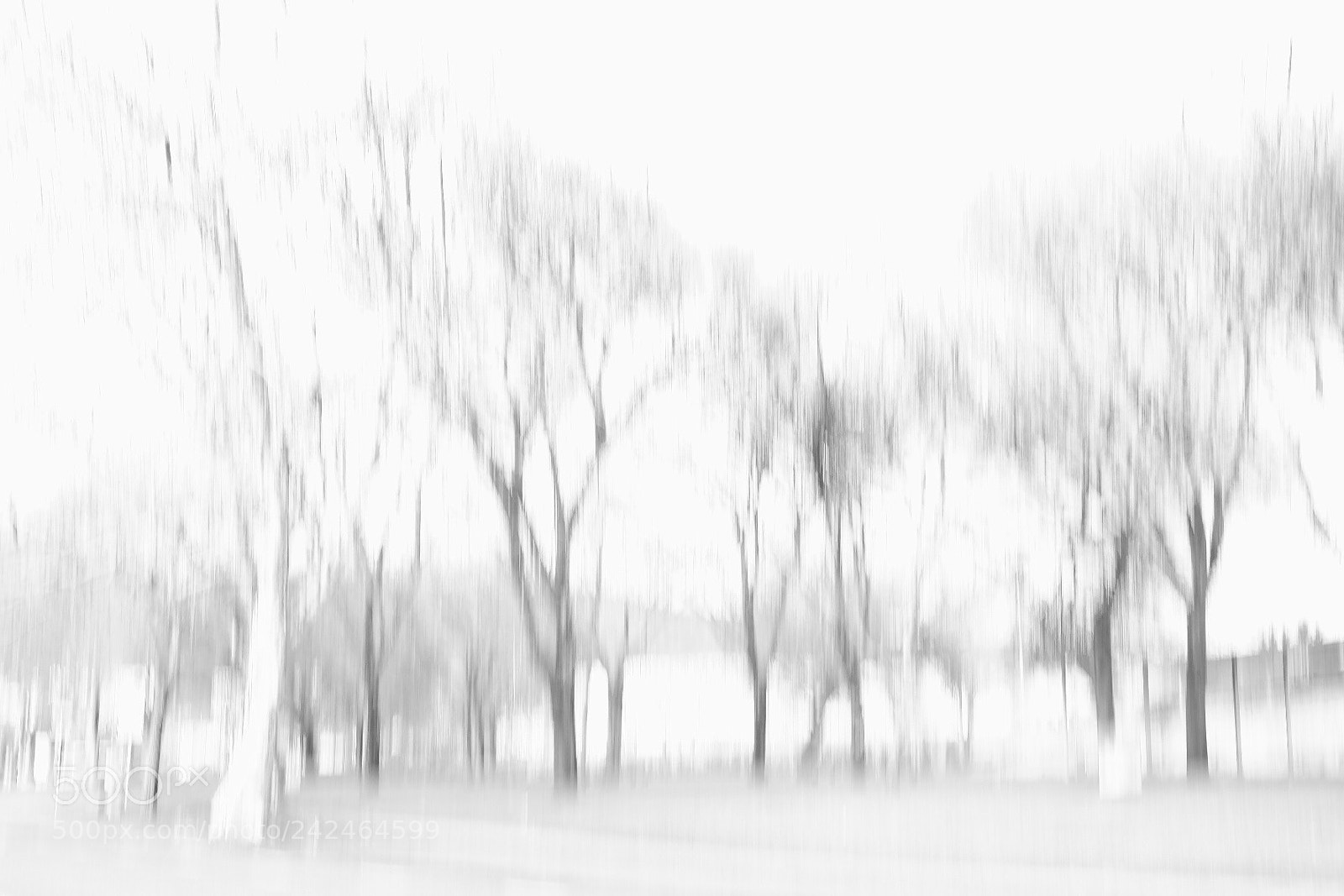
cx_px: 672
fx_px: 1755
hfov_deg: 41.9
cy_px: 448
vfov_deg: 28.7
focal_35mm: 47
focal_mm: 31.5
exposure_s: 1/15
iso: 320
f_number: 9
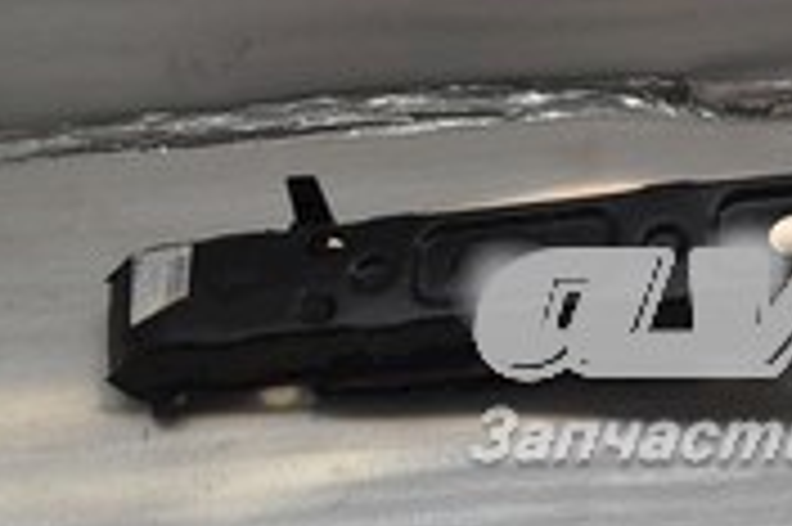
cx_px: 986
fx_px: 3121
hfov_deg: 14.0
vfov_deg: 9.6
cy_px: 308
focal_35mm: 142
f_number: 5.6
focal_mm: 26
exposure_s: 1/125
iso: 360
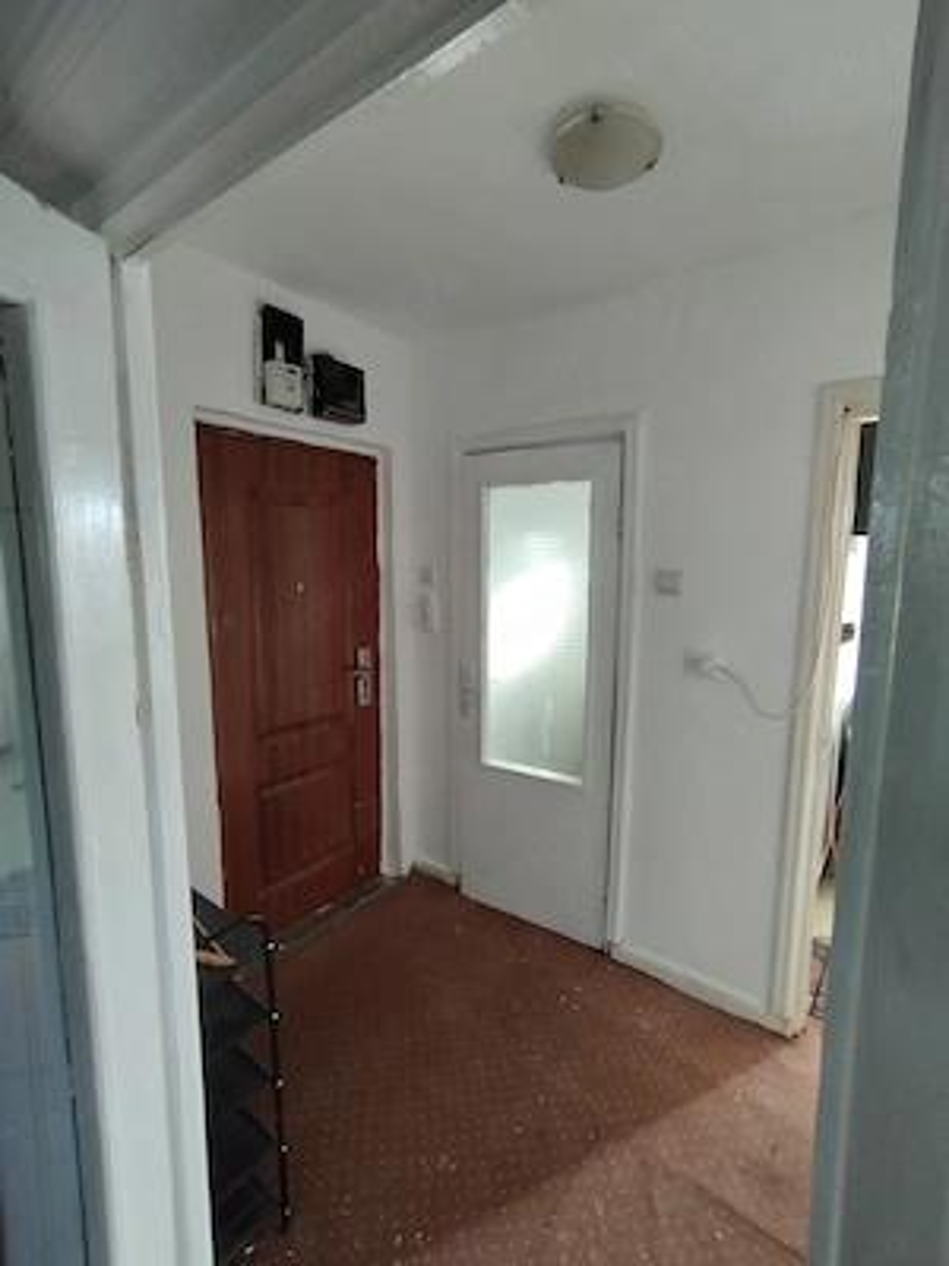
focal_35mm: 16
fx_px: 585
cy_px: 633
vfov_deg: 94.5
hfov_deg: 78.1
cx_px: 474
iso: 50
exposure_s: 1/33.3
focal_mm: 1.65
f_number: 2.2
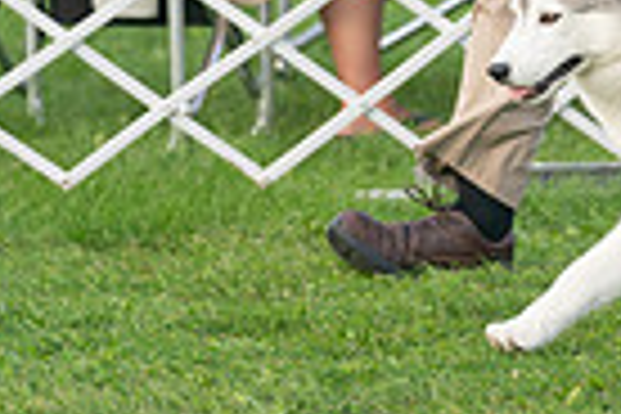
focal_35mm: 606
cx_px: 742
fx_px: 10453
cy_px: -194
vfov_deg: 2.3
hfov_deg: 3.4
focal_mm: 144
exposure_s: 1/1600
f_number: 2.8
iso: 400
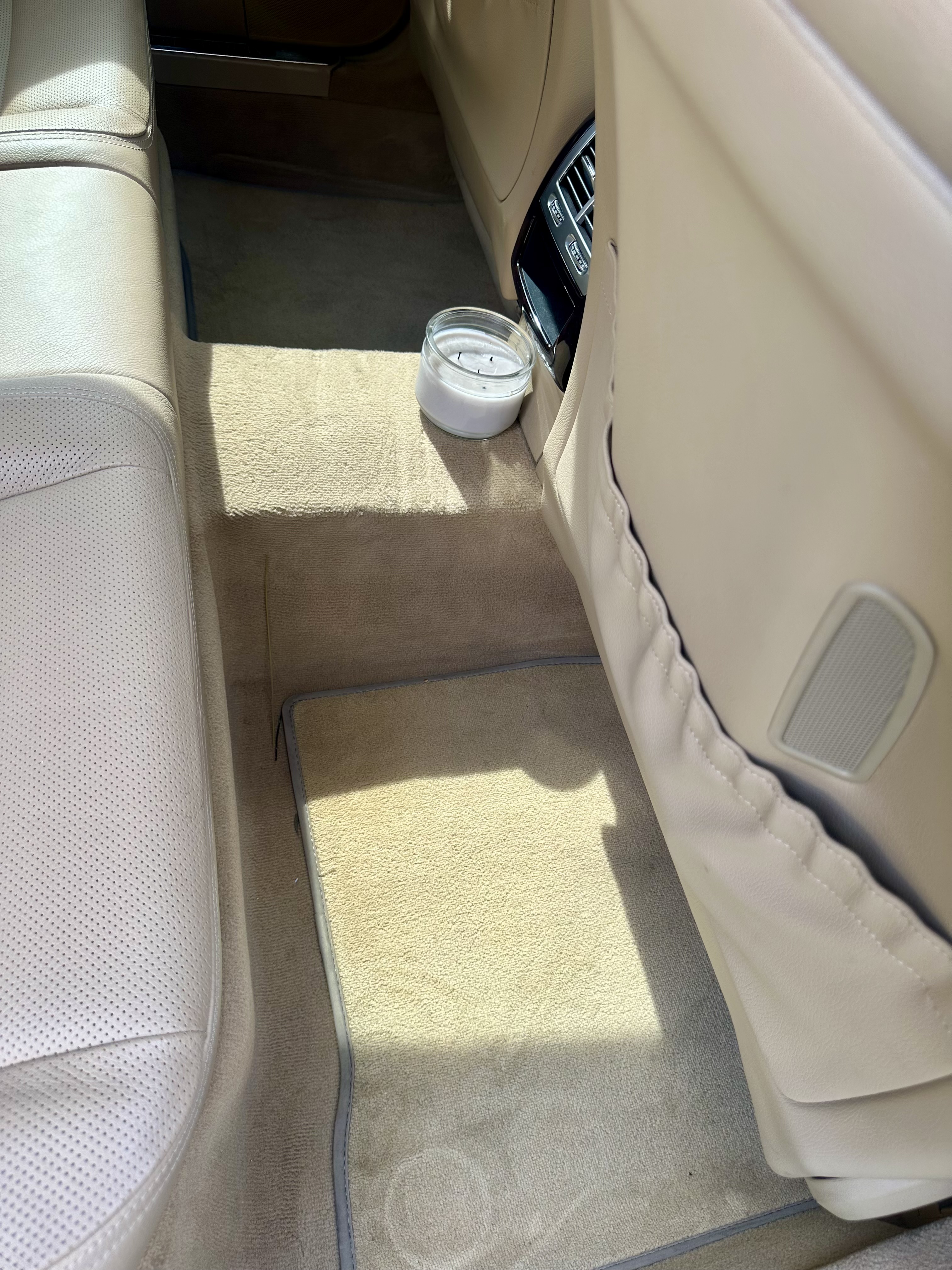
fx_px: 880
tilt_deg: -50.9
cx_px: 476
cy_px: 635
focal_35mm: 24
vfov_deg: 71.6
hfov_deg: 56.8
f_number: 1.78
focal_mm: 6.86
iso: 64
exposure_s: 1/121
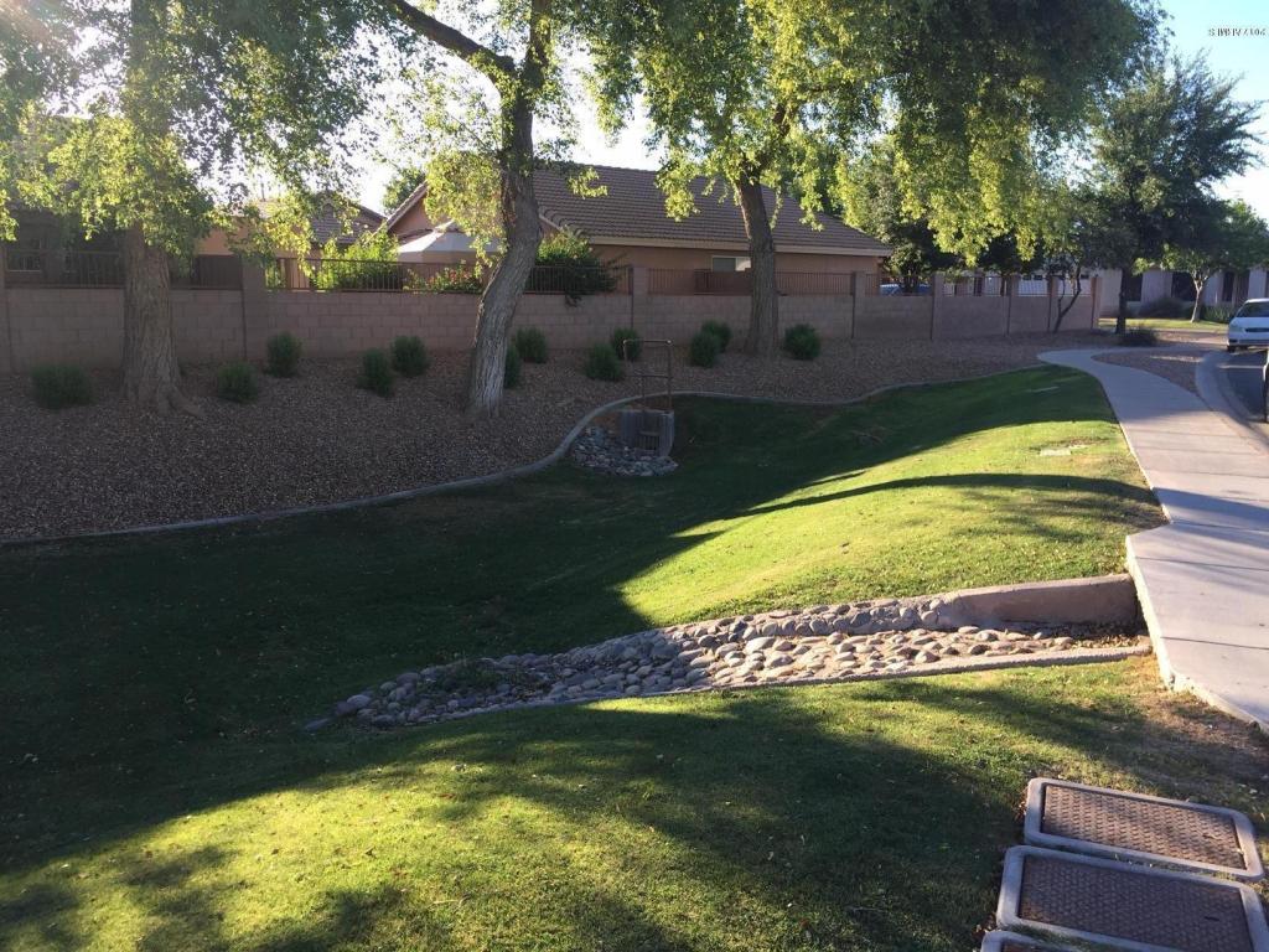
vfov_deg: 48.2
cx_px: 634
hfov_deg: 61.7
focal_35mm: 29
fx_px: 1063
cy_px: 476
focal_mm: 4.15
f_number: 2.2
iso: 32
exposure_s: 1/482
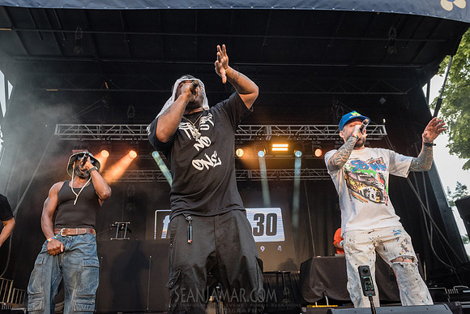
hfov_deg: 69.1
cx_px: 216
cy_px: 154
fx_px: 340
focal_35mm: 26
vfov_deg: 49.5
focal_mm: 24
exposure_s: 1/800
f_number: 4.5
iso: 1000
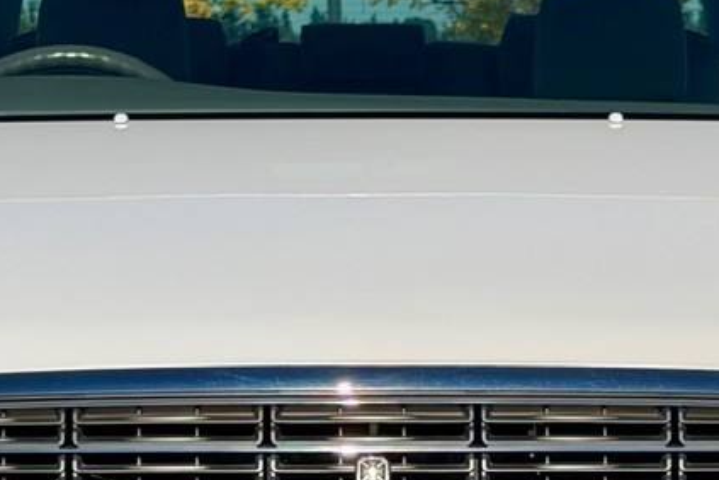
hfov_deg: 13.6
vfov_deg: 9.0
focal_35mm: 151
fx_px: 3016
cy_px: 504
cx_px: 374
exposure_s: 1/16129
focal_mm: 6.76
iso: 80
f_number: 1.78
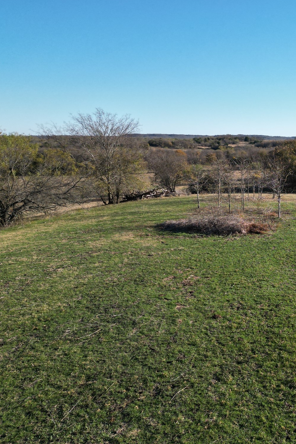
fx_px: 419
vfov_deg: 55.8
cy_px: 218
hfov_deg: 35.7
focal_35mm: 34
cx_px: 284
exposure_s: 1/2500
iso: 140
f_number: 1.7
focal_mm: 6.72
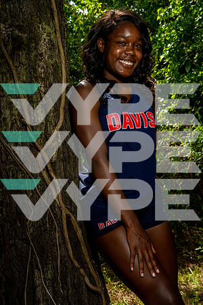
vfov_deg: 34.5
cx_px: 102
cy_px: 152
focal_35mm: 58
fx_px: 491
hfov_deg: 23.4
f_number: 10
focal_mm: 58
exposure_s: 1/125
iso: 100
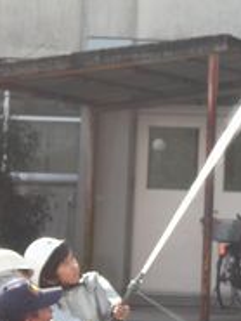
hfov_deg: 6.0
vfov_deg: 8.0
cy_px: 139
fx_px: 2281
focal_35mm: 246
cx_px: 243
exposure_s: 1/125
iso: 50
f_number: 5.9
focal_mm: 18.9
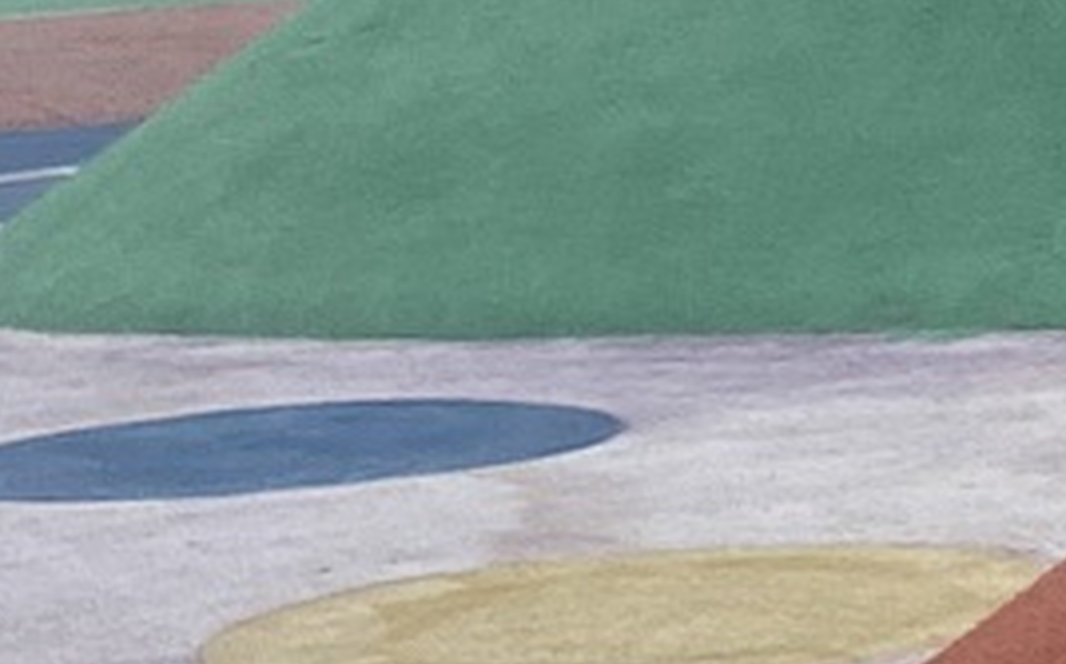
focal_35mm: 206
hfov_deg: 9.4
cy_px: -95
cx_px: 2235
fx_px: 5980
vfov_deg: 6.3
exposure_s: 1/6410
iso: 32
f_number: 1.8
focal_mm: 4.25
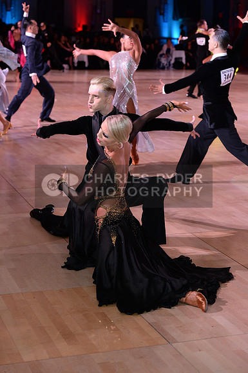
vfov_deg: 26.0
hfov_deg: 17.4
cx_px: 124
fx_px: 808
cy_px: 186
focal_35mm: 78
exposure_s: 1/250
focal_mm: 78
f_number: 4.5
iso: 2000
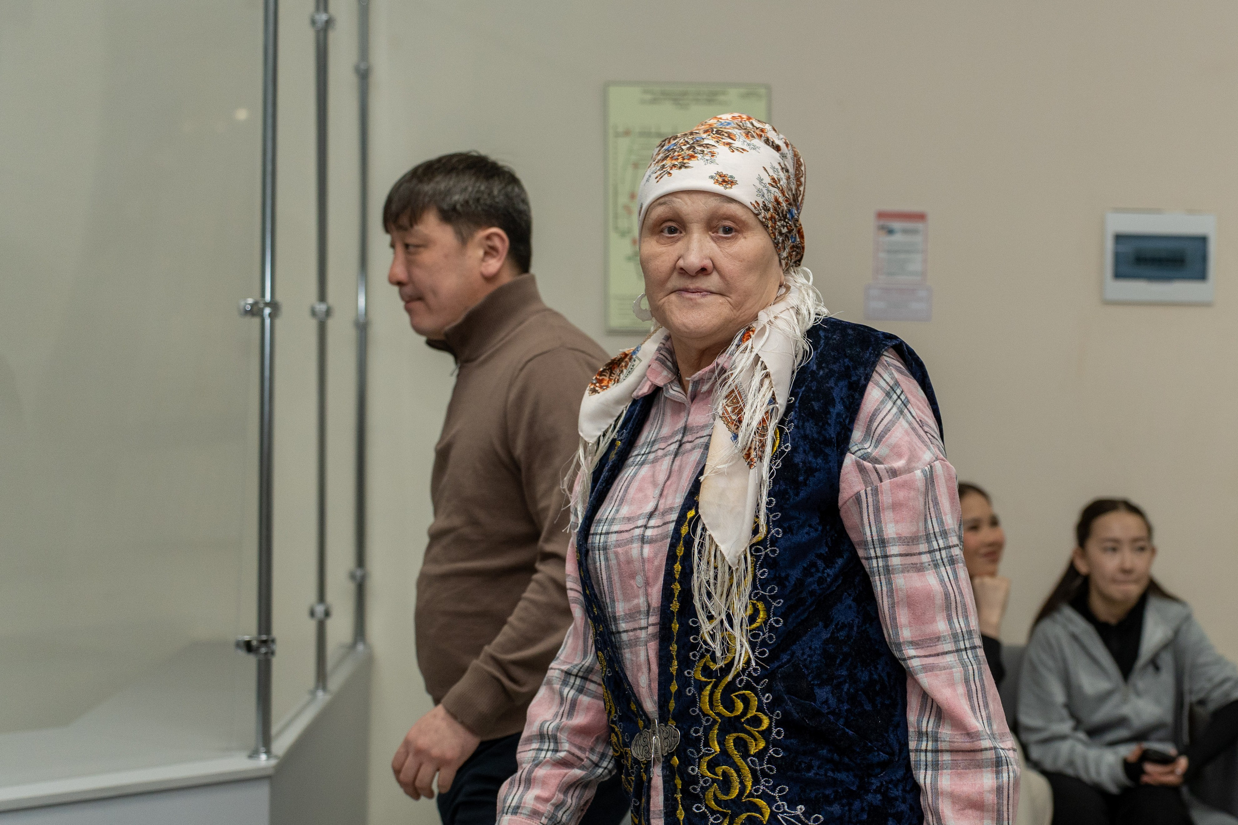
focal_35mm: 73
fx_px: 2501
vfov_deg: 18.7
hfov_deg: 27.5
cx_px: 911
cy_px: 519
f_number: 3.5
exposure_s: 1/160
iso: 1250
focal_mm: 48
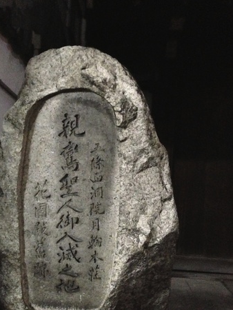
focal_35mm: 44
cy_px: 195
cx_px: 84
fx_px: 395
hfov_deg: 32.7
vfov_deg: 42.6
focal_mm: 4.13
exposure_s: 1/15
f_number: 2.4
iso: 2000
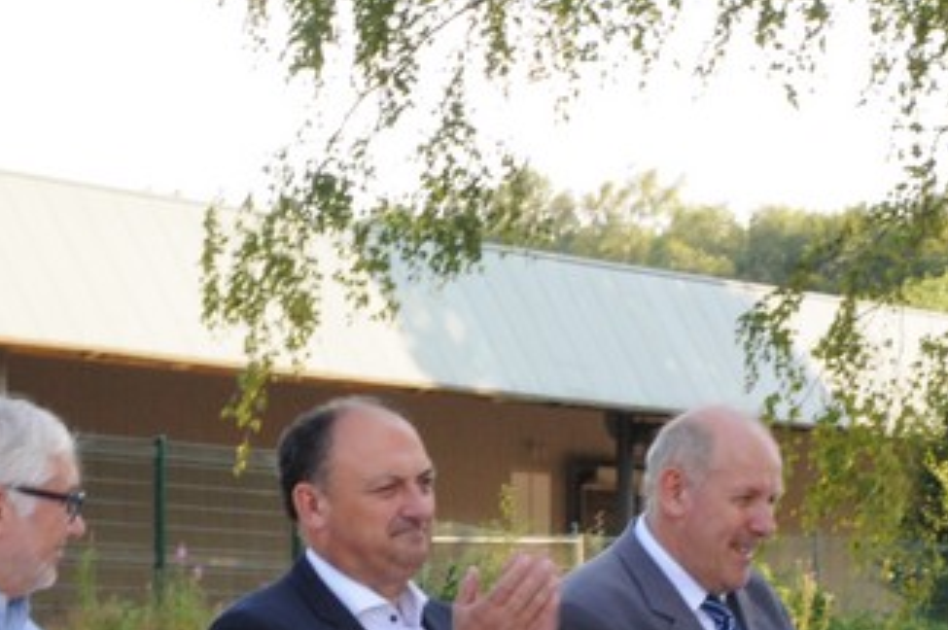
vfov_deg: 5.8
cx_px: 1108
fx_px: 6208
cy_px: 715
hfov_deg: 8.6
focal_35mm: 236
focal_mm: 50
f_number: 16
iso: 640
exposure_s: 1/80
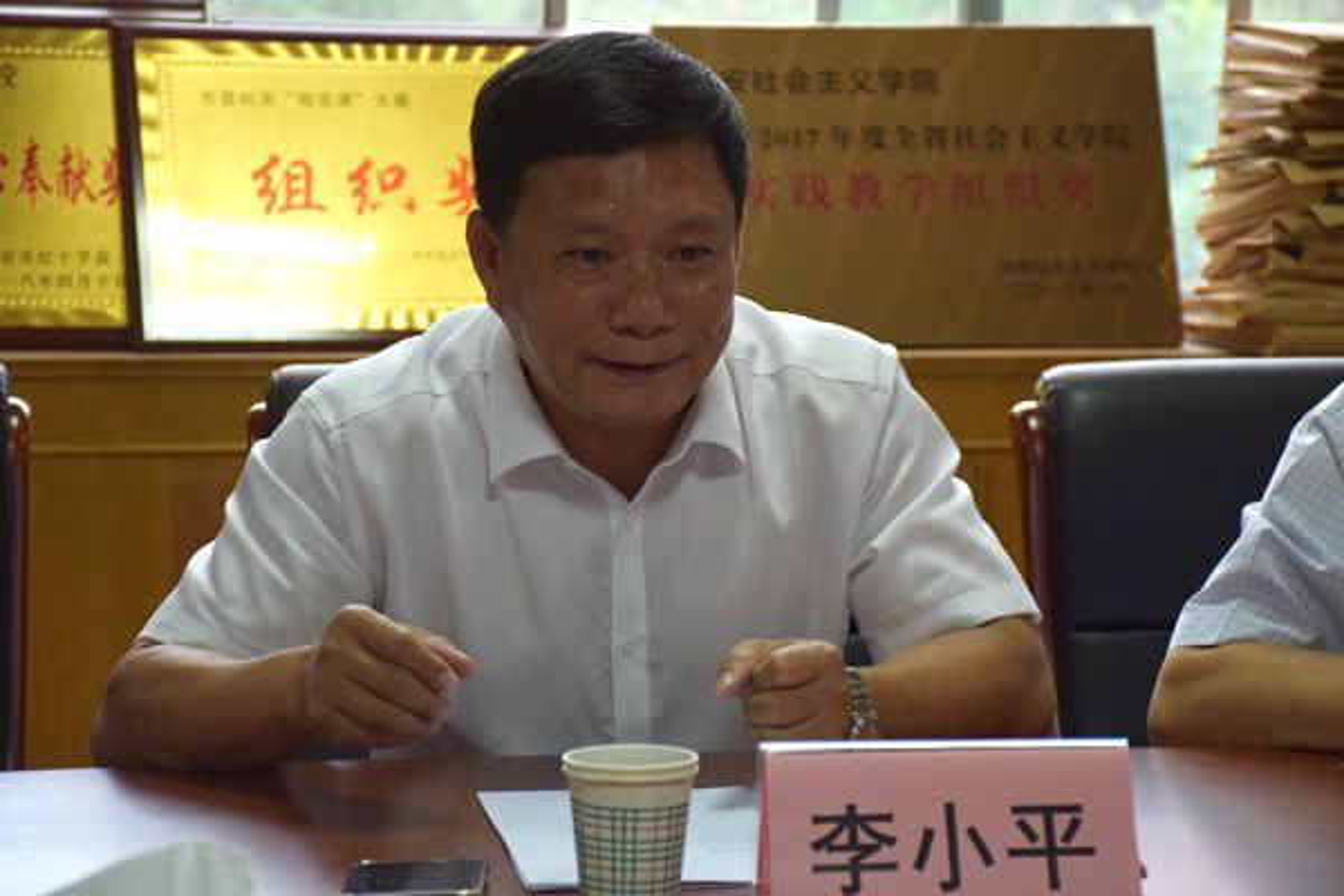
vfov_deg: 12.2
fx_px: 4200
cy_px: 448
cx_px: 672
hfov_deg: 18.2
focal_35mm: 112
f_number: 5
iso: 1800
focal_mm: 75
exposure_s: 1/125
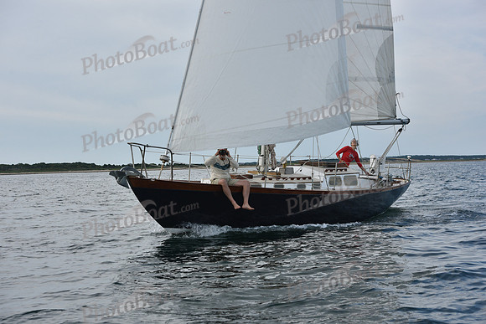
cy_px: 162
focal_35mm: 75
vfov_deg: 18.2
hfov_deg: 27.0
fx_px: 1013
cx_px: 243
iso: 320
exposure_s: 1/1000
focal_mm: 75
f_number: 7.1
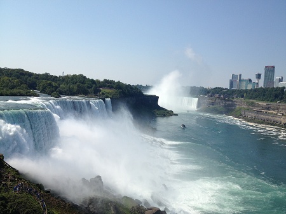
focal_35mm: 35
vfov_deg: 40.7
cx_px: 143
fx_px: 289
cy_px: 107
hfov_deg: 52.7
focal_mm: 4.28
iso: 50
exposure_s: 1/2762
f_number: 2.4
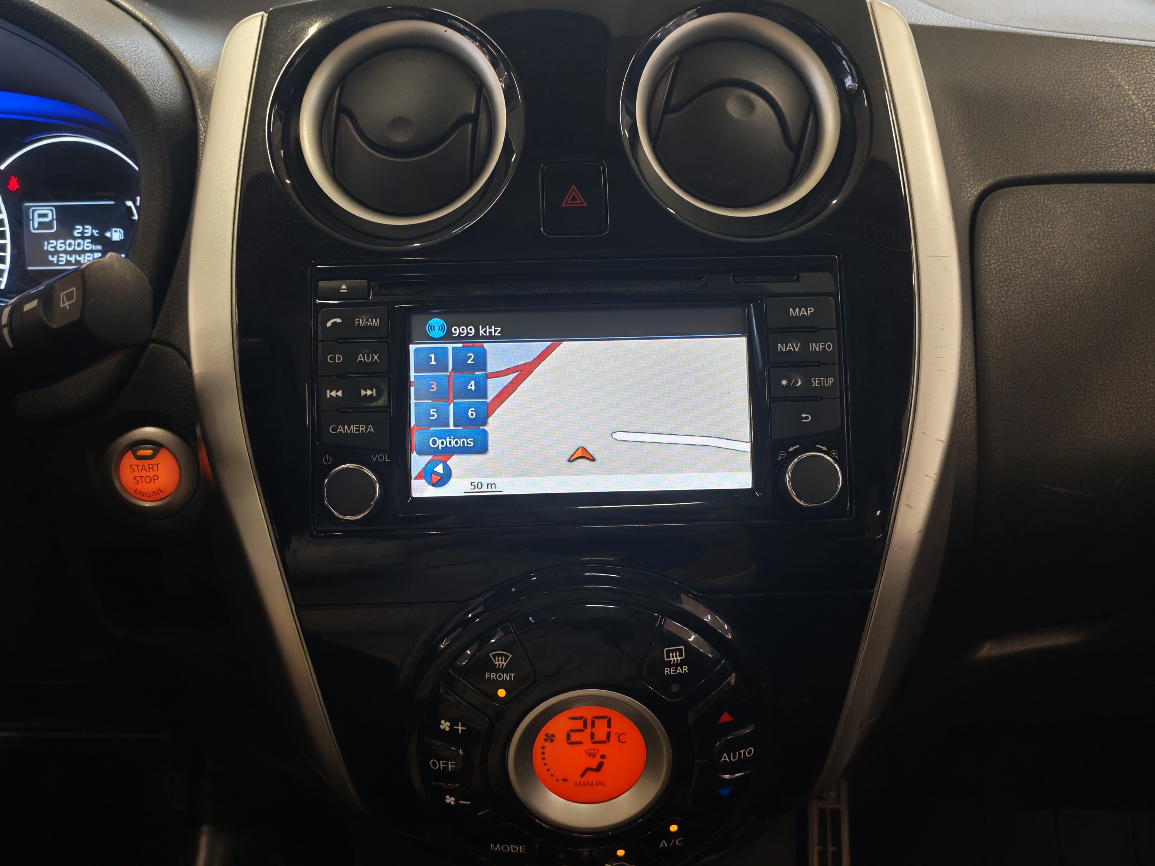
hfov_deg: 58.4
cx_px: 578
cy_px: 433
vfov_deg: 45.4
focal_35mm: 31
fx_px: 1034
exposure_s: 1/100
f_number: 1.9
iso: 400
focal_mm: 6.12
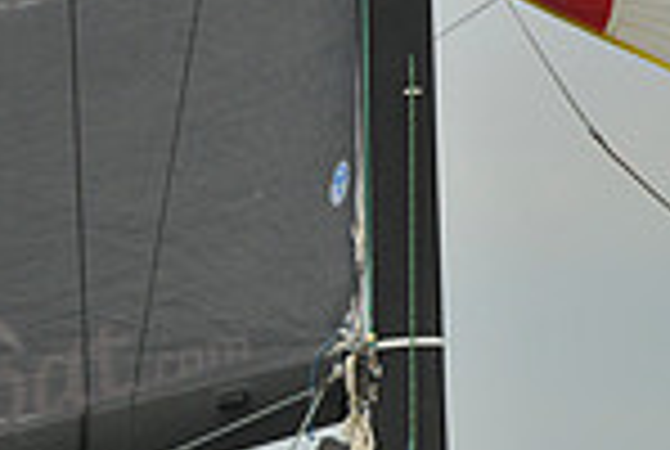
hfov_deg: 5.3
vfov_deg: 3.6
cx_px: -612
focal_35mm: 381
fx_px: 7105
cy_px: 709
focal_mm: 98
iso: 400
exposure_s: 1/1250
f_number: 5
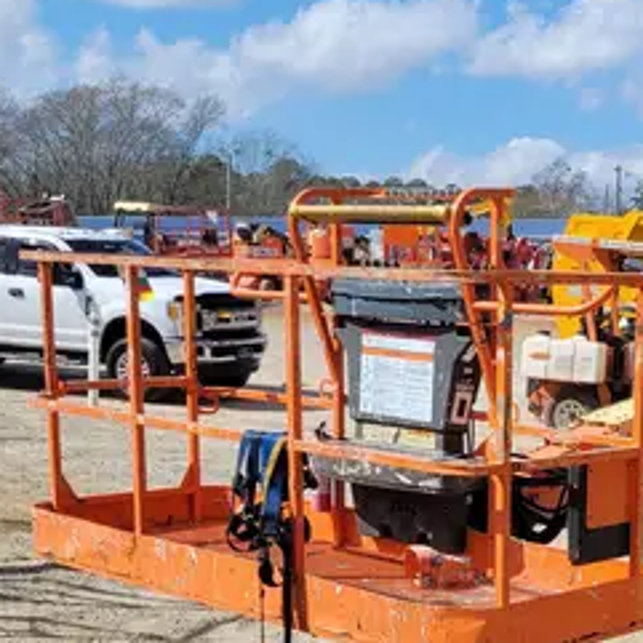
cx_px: 654
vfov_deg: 24.0
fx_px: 1471
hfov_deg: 23.5
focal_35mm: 70
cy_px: 575
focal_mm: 5.4
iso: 40
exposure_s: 1/3185
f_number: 1.8
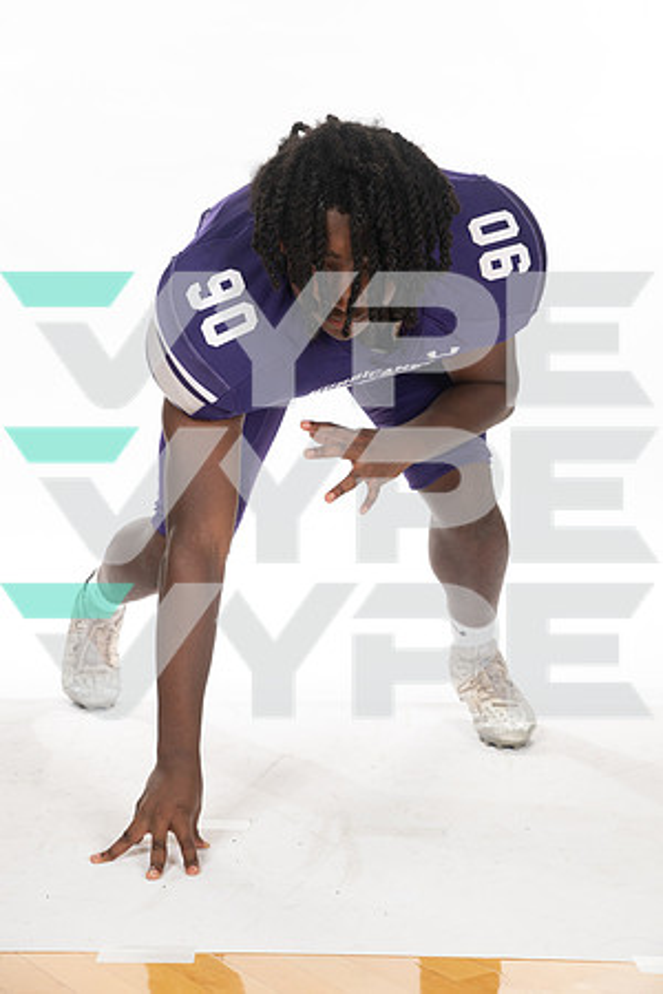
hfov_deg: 20.0
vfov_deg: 29.7
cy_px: 497
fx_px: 1878
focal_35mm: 68
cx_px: 332
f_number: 7.1
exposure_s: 1/320
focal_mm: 68
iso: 800
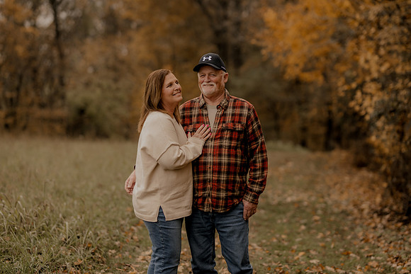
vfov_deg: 16.1
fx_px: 971
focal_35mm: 85
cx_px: 206
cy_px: 137
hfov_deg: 23.9
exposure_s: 1/2500
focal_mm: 85
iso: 250
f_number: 1.8
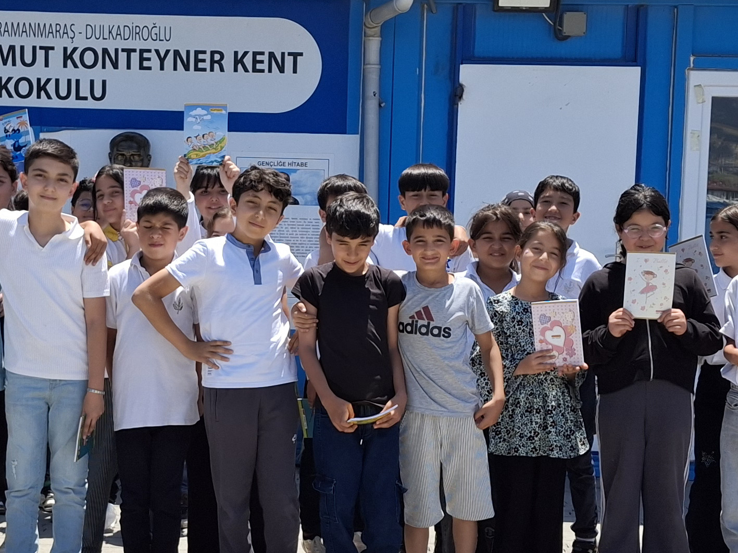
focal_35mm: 72
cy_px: 338
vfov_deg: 20.4
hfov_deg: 27.0
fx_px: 1535
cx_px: 304
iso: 25
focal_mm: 4.69
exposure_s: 1/980
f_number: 1.8
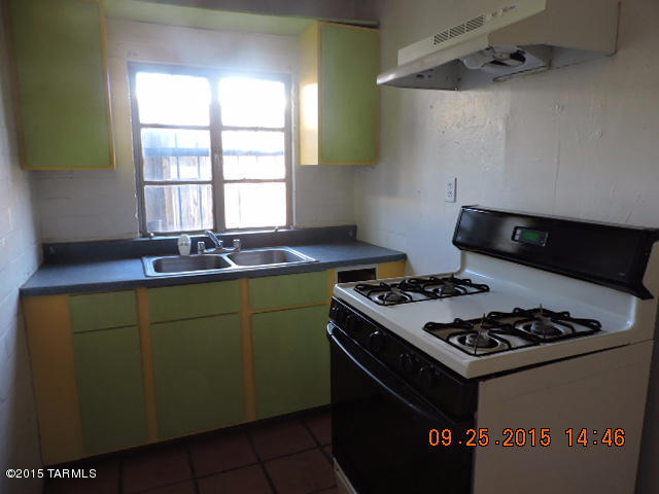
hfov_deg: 71.6
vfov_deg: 56.8
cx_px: 330
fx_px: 457
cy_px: 247
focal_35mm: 24
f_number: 3
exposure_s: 1/30
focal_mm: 4.3
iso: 220
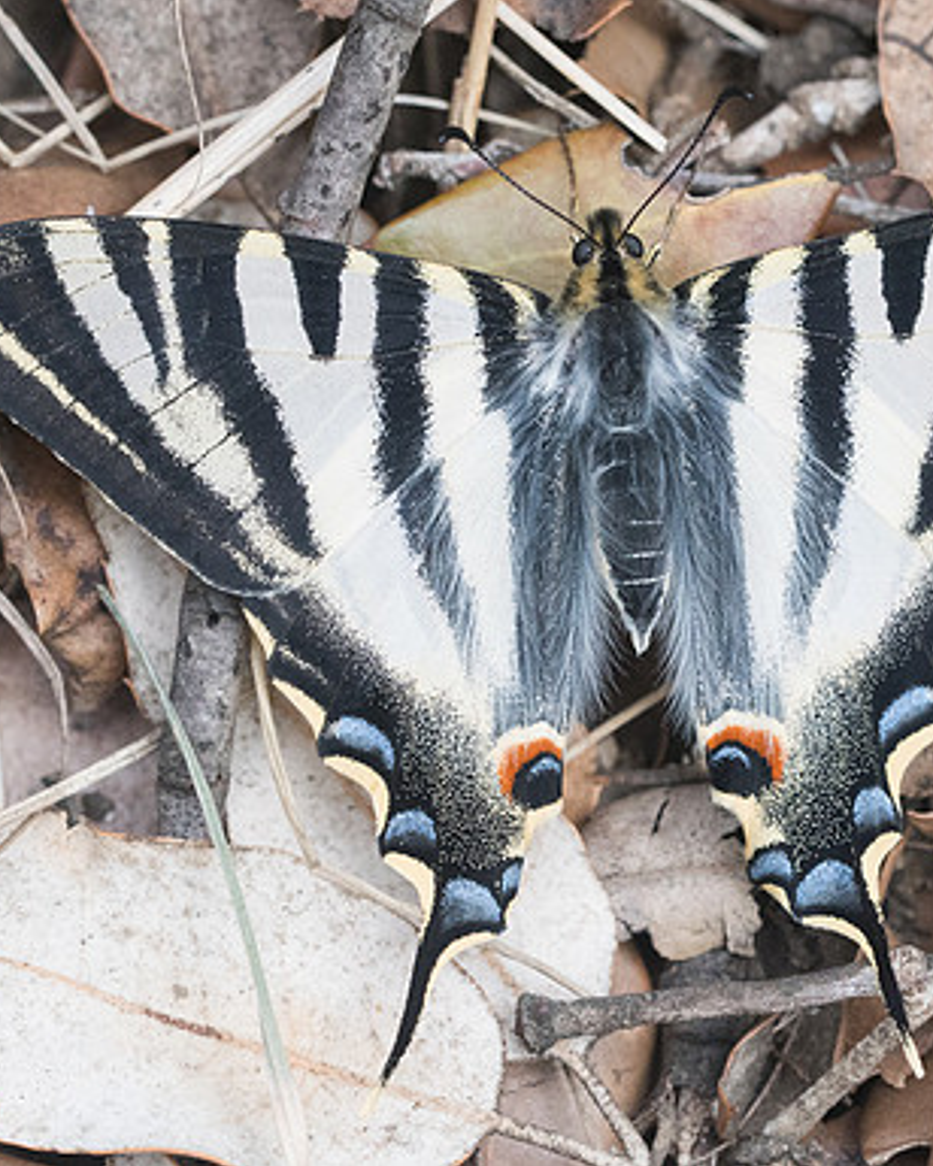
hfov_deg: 3.6
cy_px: 576
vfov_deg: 4.5
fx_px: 14773
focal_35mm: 428
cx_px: 651
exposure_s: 1/800
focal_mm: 150
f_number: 7.1
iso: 800
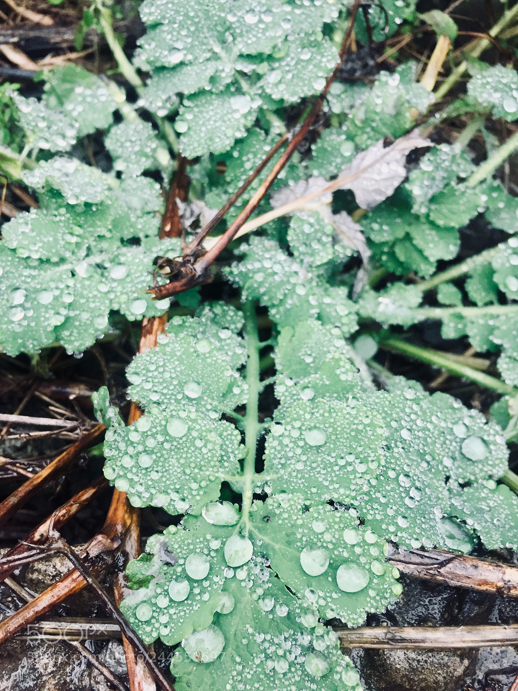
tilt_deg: -71.0
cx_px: 259
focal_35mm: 29
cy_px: 346
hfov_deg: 48.2
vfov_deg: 61.7
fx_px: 579
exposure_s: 1/33
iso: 64
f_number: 2.2
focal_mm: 4.15
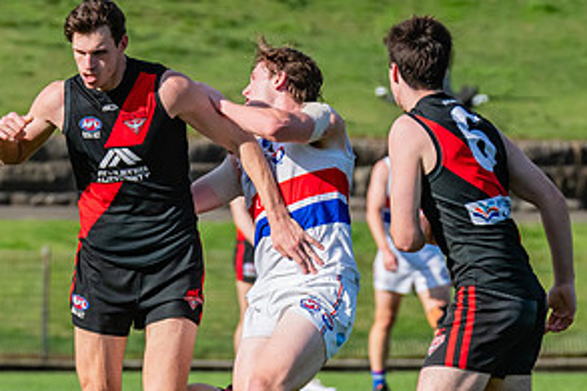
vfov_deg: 1.5
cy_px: 179
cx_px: 205
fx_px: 15367
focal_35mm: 943
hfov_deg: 2.2
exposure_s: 1/1600
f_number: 10
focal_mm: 330
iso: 800
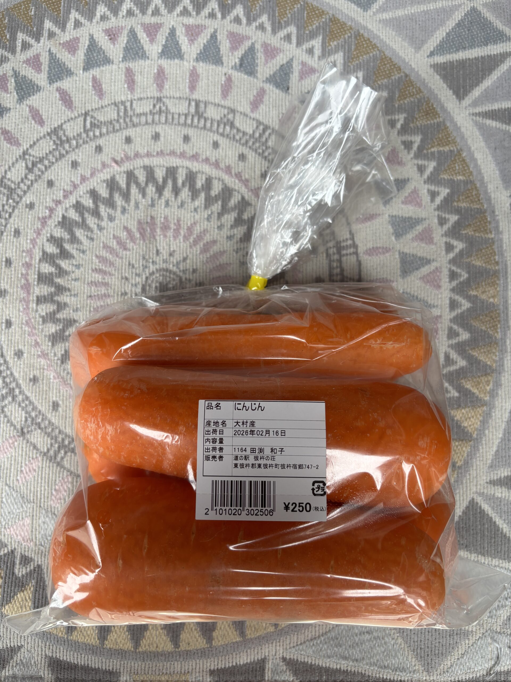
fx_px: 512
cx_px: 256
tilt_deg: -85.8
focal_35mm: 26
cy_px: 341
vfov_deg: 67.3
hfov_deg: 53.1
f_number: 1.6
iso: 50
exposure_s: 1/121
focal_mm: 5.96
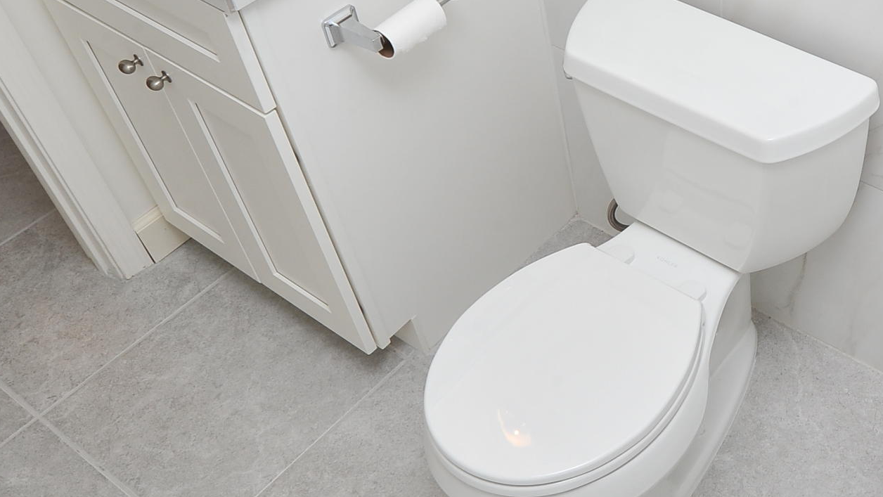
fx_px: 1054
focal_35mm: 45
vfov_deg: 26.1
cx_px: 832
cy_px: 110
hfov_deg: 41.1
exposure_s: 1/30
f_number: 14
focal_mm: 18
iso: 500
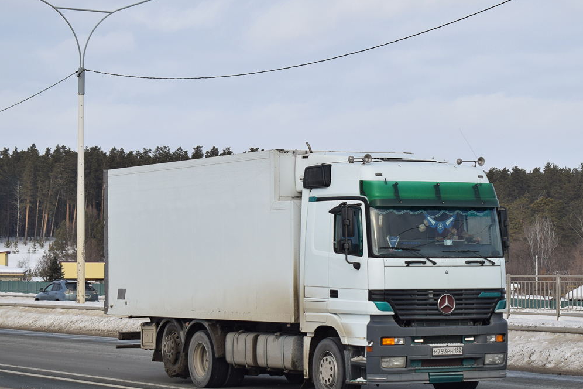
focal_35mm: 94
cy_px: 219
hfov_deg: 21.7
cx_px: 341
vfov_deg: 14.5
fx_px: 1522
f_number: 6.3
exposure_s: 1/800
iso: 200
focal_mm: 52
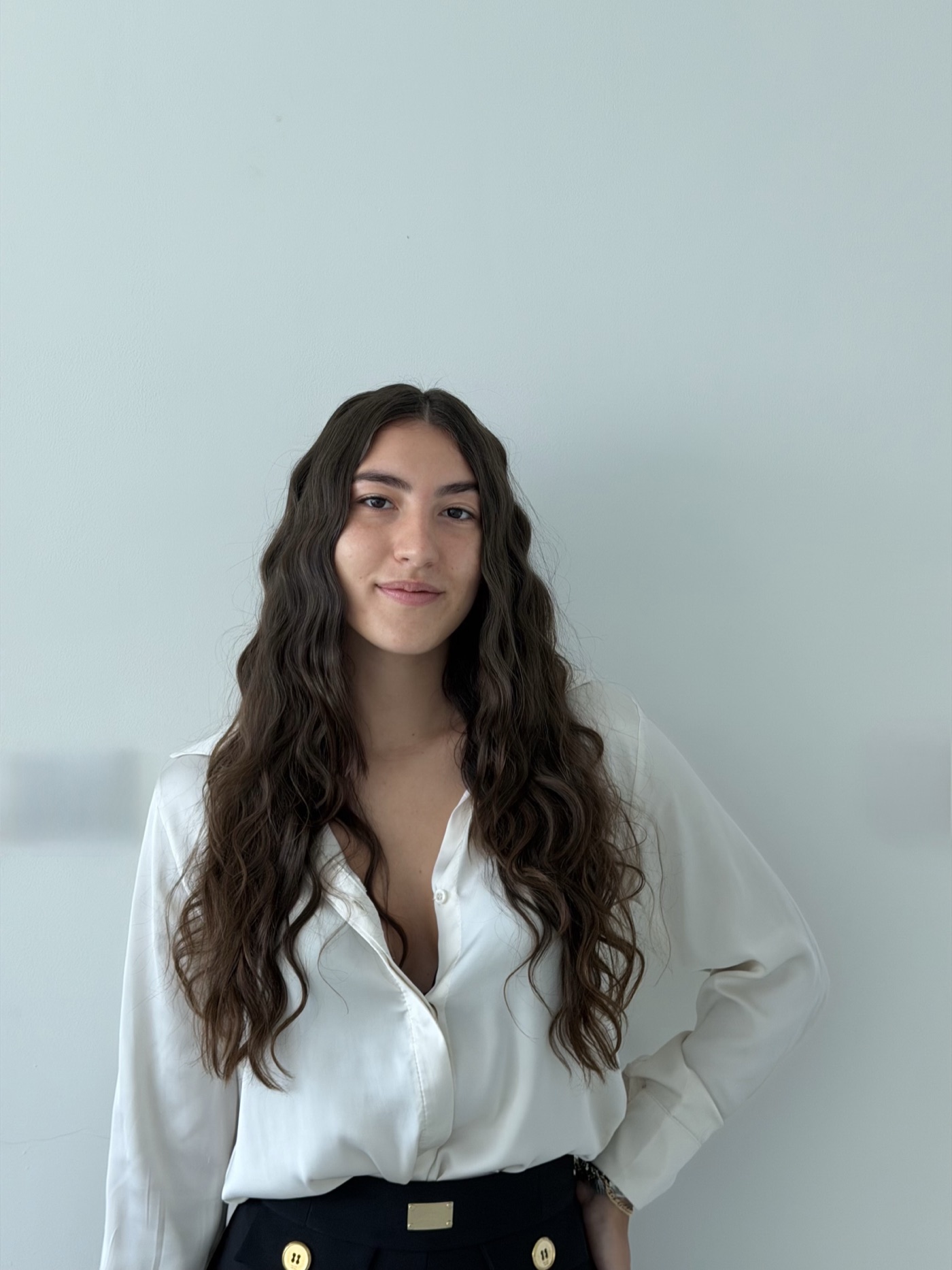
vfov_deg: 39.7
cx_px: 476
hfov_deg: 30.3
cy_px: 635
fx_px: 1760
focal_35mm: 48
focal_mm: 6.76
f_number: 1.78
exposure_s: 1/73
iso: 100
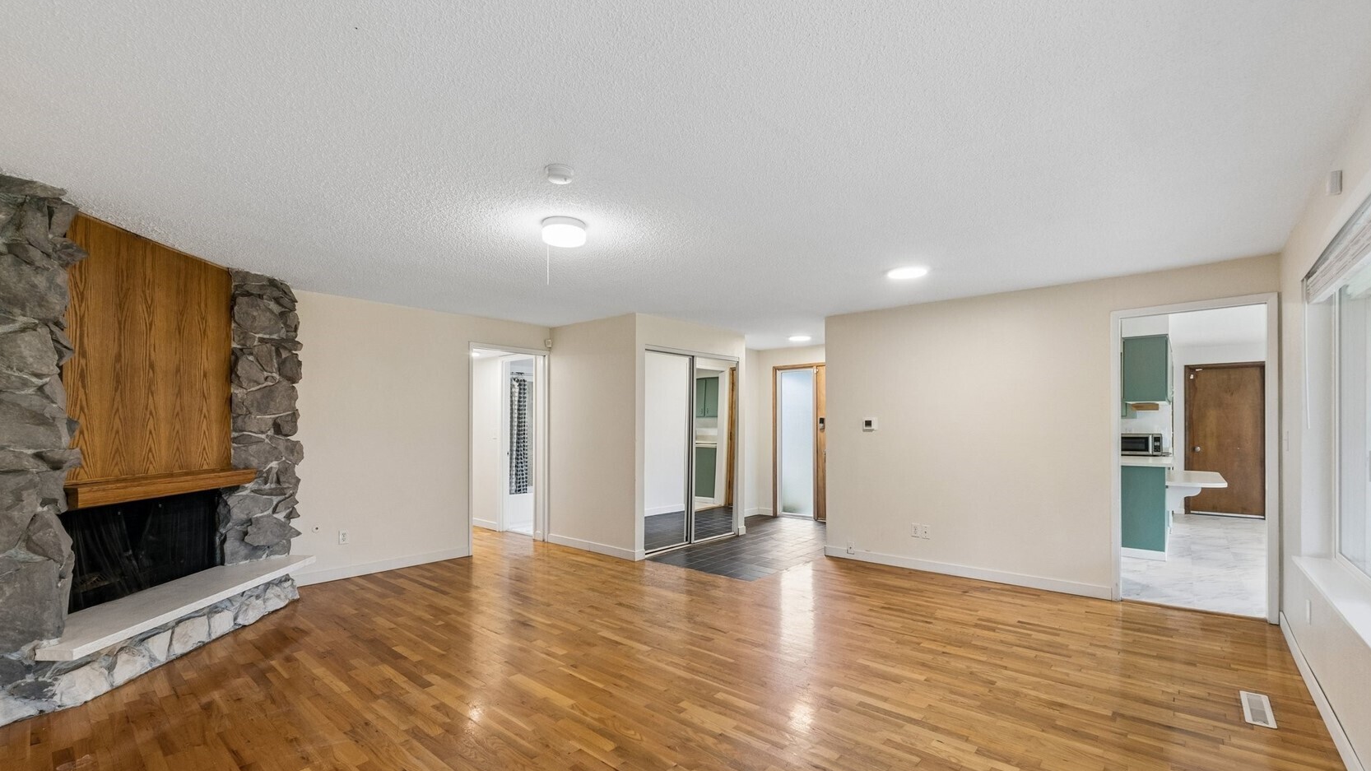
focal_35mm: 16
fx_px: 582
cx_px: 685
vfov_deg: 66.9
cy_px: 427
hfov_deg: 99.4
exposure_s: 1/5
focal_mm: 10
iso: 250
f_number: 9
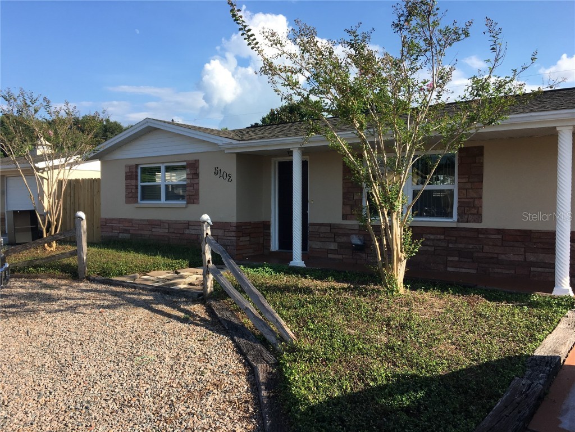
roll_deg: +0.4
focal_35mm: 29
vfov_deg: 48.2
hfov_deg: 61.7
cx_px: 288
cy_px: 216
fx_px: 482
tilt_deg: -1.8
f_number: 2.2
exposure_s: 1/986
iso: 25
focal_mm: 4.15
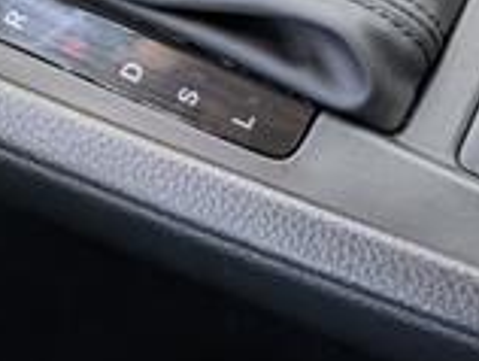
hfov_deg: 19.9
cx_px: 418
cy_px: -297
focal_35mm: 97
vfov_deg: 13.6
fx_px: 1344
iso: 440
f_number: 1.68
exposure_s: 1/156
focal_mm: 6.9
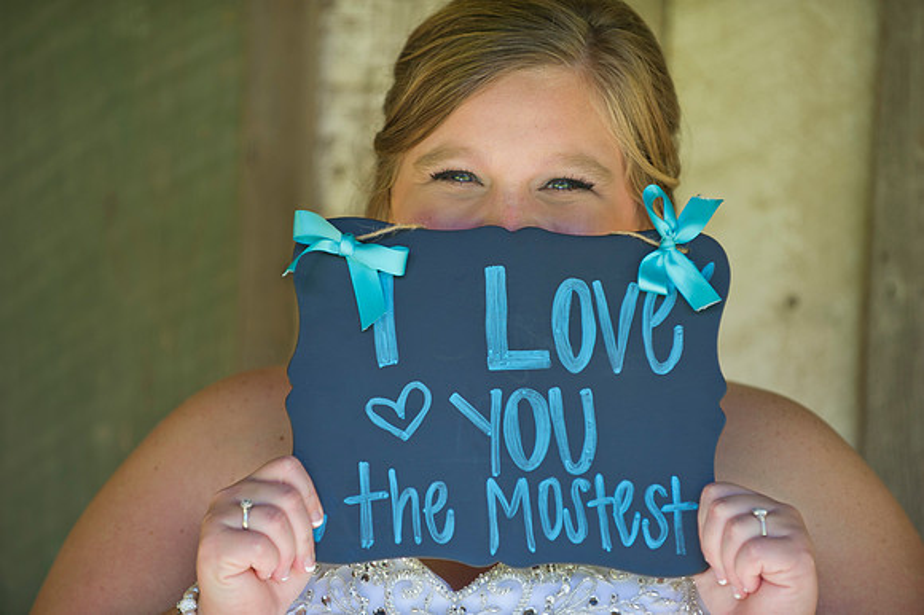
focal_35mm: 170
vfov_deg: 8.1
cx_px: 462
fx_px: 4361
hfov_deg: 12.1
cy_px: 308
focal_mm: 170
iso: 200
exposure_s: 1/160
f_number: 2.8
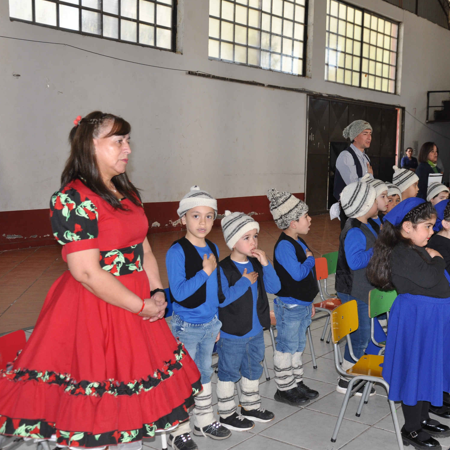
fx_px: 691
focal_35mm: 47
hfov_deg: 35.7
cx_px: 304
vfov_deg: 36.1
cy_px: 222
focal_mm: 24
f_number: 3.8
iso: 400
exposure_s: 1/125
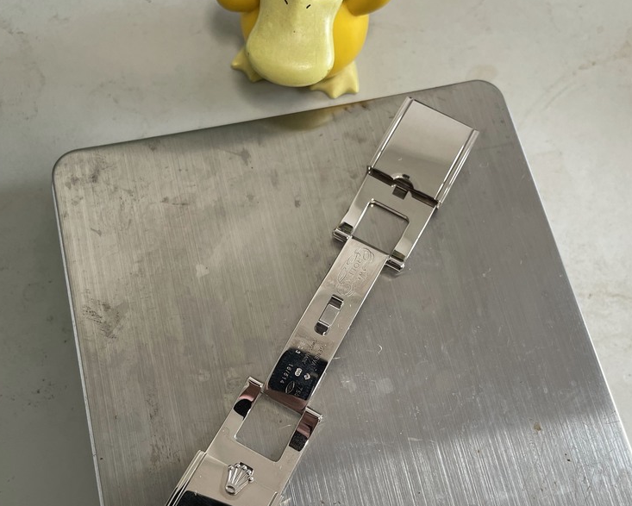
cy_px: 333
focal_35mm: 36
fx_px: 674
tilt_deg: -73.2
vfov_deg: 40.7
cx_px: 325
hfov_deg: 50.3
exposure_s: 1/121
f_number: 1.6
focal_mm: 4.2
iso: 80
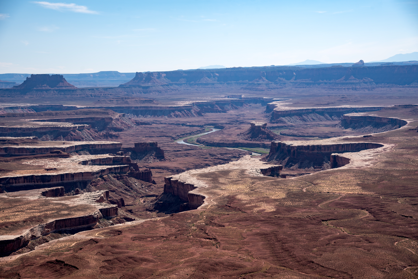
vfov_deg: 21.9
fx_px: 720
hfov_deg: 32.4
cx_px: 209
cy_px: 140
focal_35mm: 62
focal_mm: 62
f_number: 6.3
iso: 100
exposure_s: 1/640
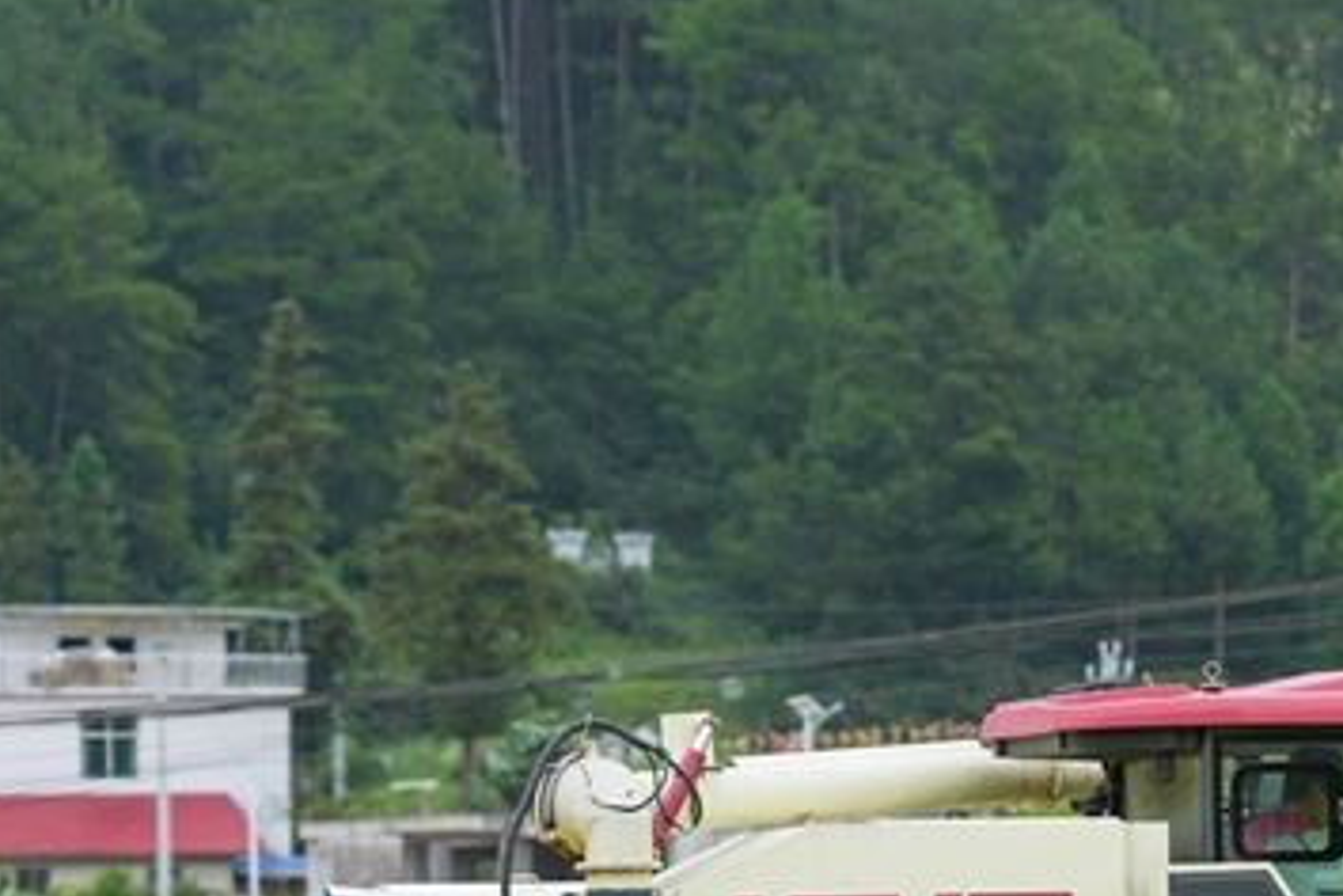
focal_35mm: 298
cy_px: 788
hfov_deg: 6.9
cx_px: 1502
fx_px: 11116
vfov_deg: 4.6
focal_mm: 132
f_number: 4
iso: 100
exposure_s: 1/640
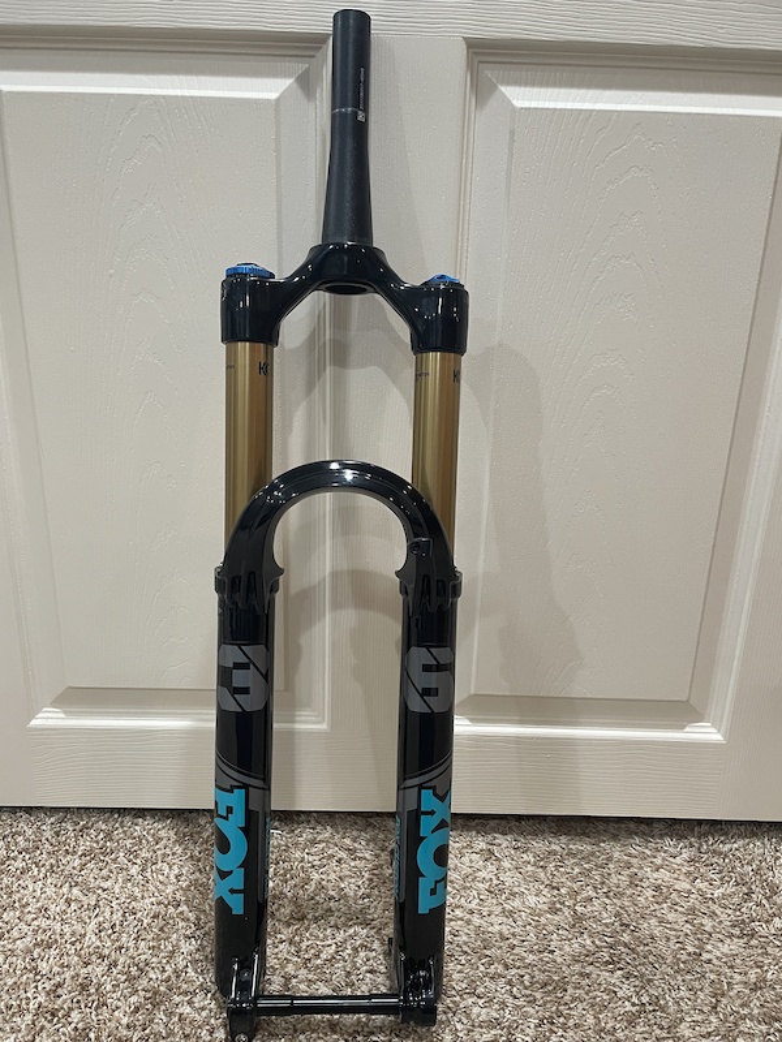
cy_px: 521
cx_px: 391
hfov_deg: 53.1
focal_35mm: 26
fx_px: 783
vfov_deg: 67.3
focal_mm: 4.2
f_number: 1.6
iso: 200
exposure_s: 1/60
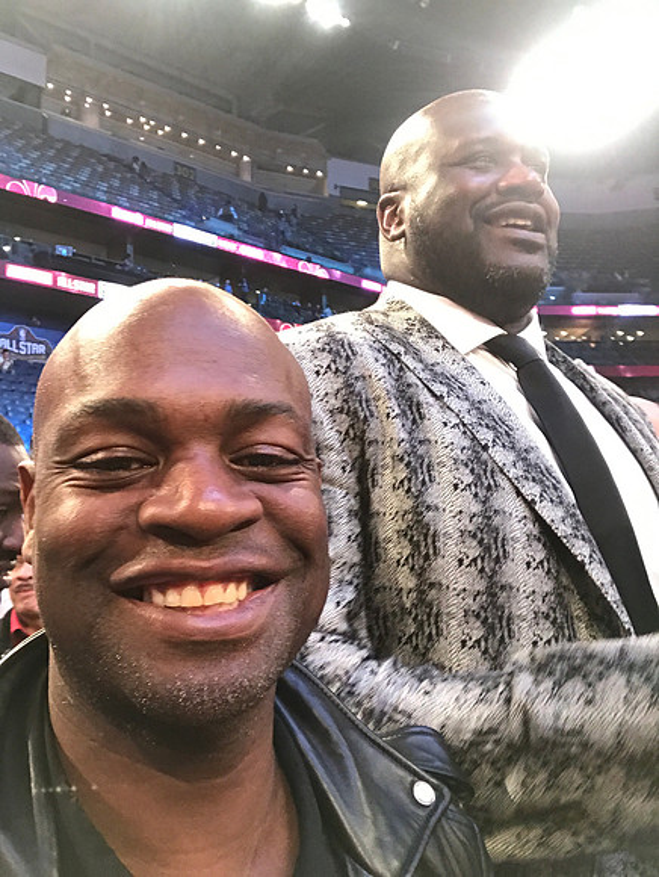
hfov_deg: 44.2
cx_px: 330
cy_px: 438
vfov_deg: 56.8
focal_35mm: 32
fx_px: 811
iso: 125
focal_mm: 2.87
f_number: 2.2
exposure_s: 1/30
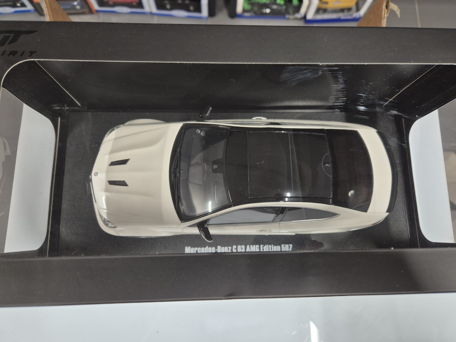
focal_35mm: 23
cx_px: 228
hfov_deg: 73.9
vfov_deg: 58.9
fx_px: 303
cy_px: 171
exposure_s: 1/100
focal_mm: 5.4
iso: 250
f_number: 1.8
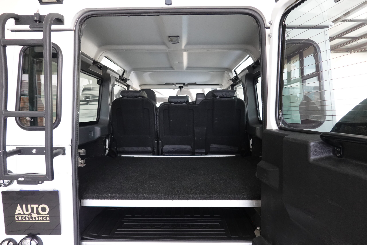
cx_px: 184
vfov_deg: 53.1
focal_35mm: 24
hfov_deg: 73.7
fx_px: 245
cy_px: 122
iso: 1250
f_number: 2.8
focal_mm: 9
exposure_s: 1/30
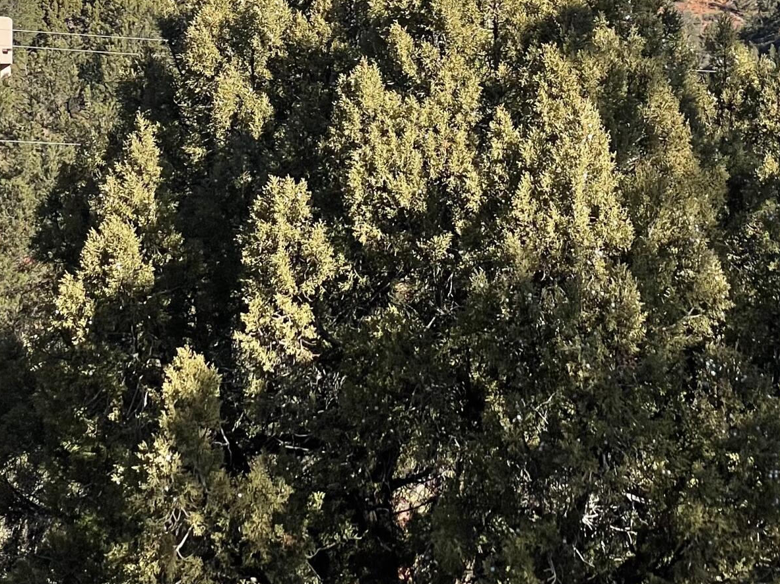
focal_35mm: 132
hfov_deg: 14.6
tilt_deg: +2.6
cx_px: 818
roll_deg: +1.1
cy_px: 1
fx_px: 2974
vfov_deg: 11.1
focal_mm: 6
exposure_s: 1/922
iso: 25
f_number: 2
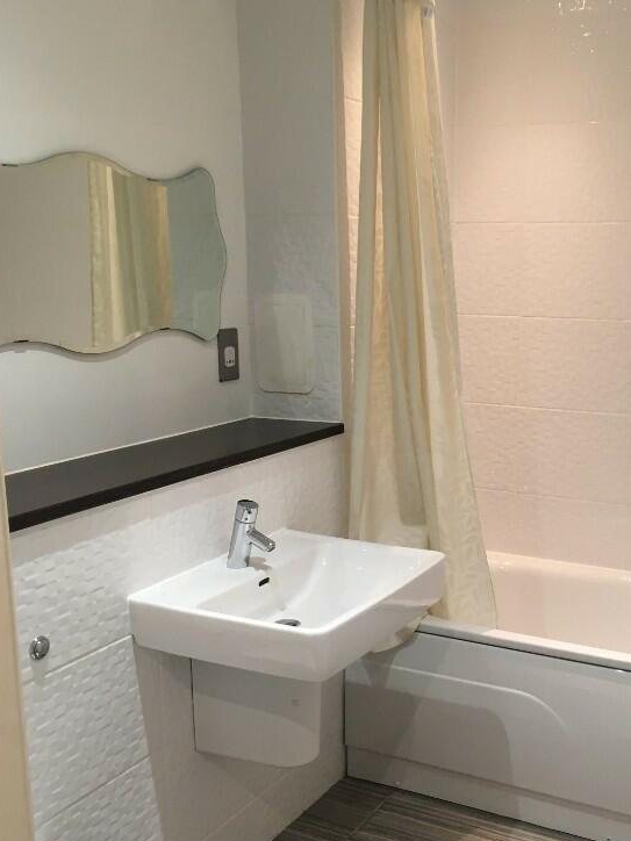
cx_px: 431
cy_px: 483
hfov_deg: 34.7
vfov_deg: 45.6
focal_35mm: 41
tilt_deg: -12.8
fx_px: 996
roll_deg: -0.2
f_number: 2.2
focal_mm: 4.15
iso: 64
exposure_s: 1/33
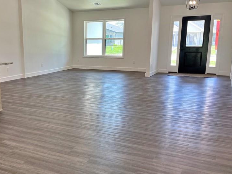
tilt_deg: -13.6
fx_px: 248
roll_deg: +1.7
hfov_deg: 49.1
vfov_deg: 38.6
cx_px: 73
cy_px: 93
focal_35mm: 37
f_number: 1.6
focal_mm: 5.1
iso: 64
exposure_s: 1/120
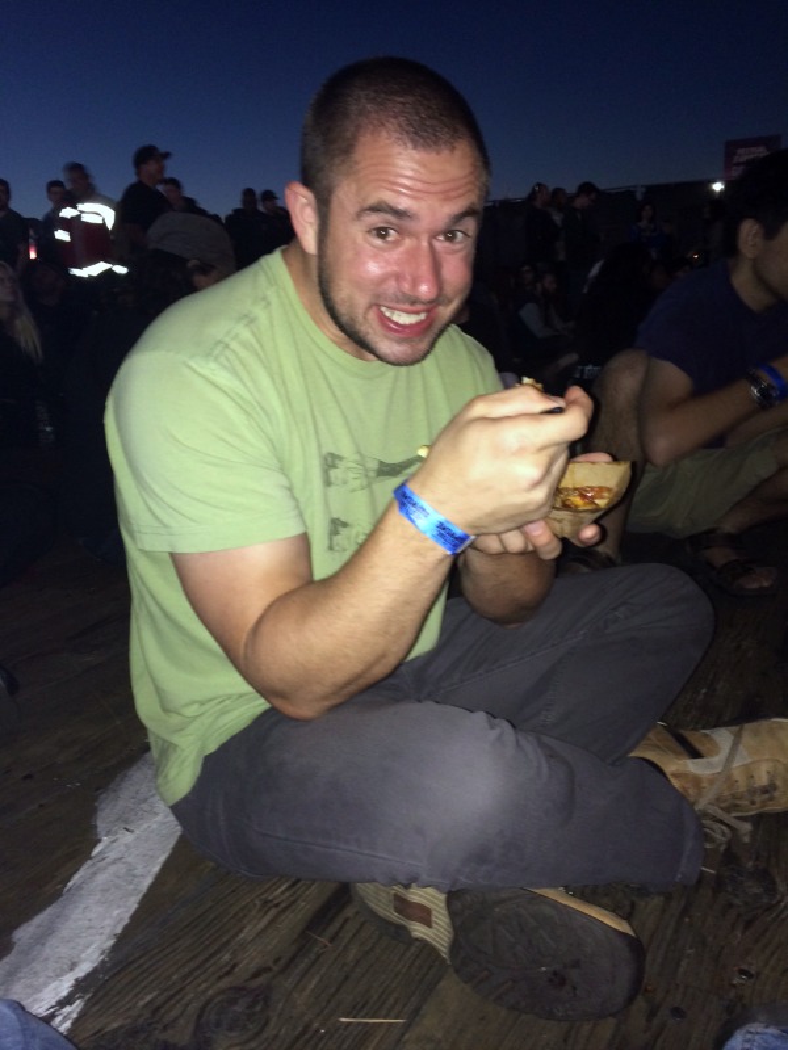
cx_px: 394
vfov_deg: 60.0
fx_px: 911
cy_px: 525
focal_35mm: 30
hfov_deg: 46.8
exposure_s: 1/16
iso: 125
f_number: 2.2
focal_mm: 4.12
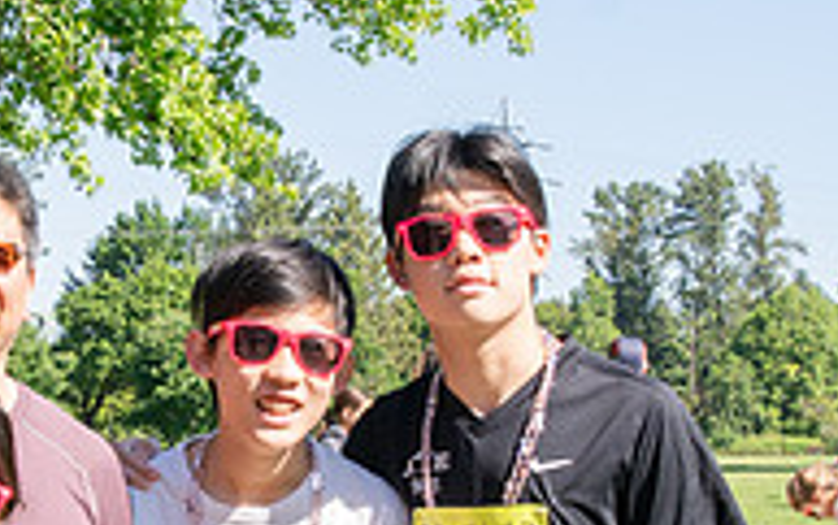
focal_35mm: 110
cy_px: 447
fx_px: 2514
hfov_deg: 18.8
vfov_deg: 11.9
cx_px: 204
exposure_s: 1/400
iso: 320
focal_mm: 24
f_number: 7.1
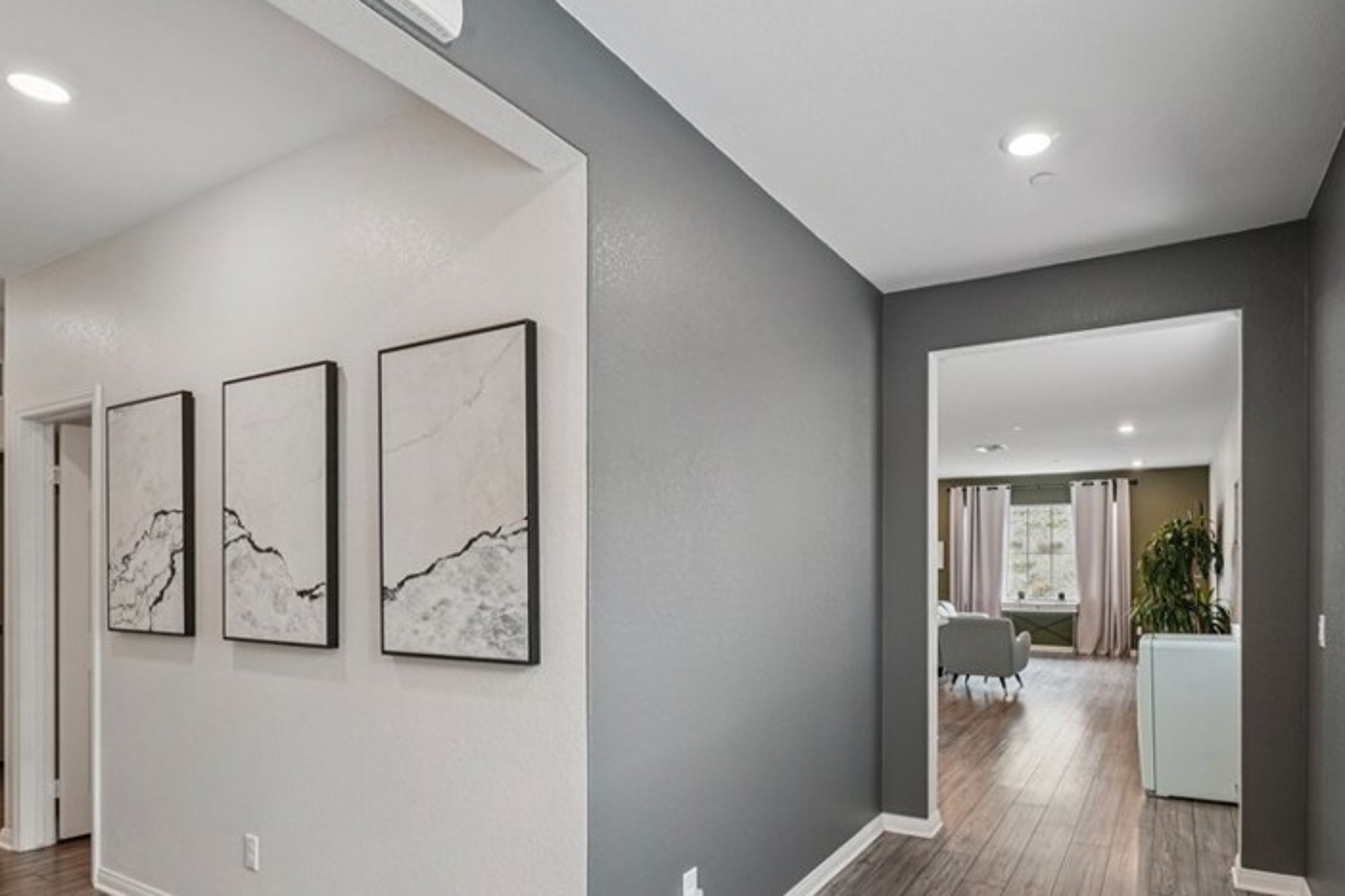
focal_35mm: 19
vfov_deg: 63.5
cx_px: 781
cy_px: 564
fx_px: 710
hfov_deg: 86.2
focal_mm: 13
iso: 400
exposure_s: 1/10
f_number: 9
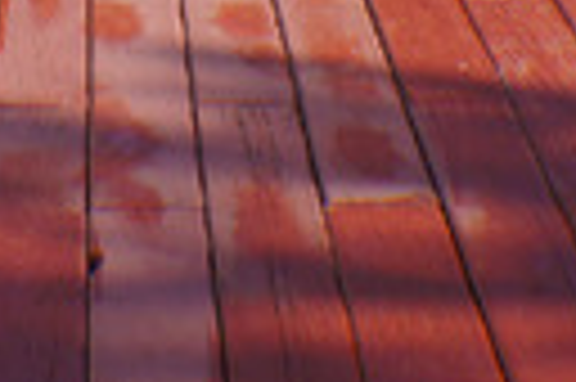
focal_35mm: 188
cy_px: -357
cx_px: 130
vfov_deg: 7.1
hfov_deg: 11.0
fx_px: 2996
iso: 250
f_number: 13
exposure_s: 1/200
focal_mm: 25
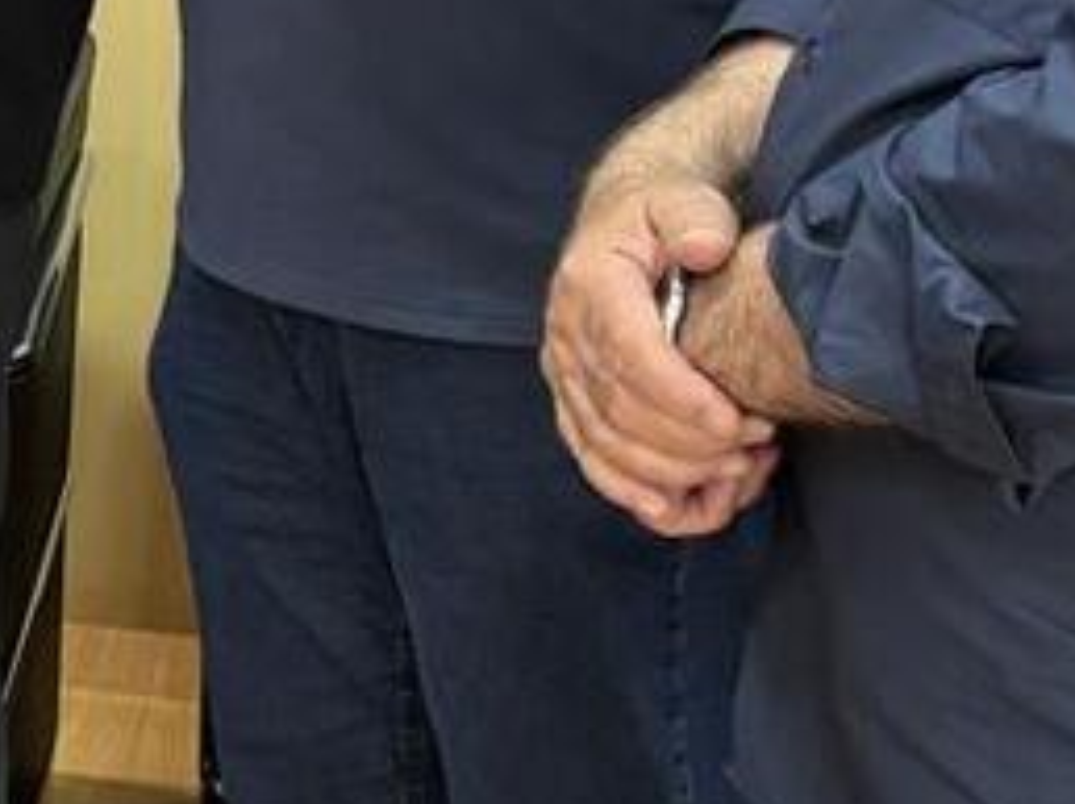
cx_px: -779
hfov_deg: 14.6
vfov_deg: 12.0
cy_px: -96
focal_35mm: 121
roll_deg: +0.4
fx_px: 3754
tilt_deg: -11.3
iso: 160
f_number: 1.6
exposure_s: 1/60
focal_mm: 5.96
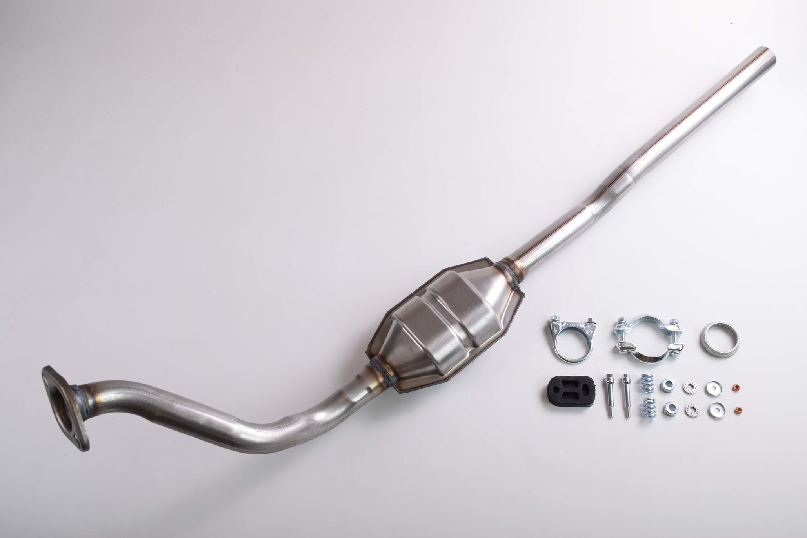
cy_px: 269
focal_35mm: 36
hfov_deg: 53.1
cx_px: 404
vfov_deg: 36.9
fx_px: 807
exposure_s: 1/160
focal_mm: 24
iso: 400
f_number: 6.3
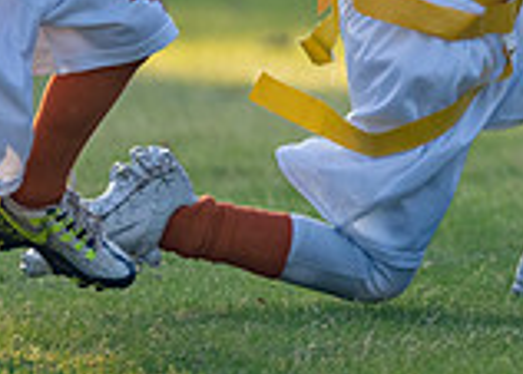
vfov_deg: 1.2
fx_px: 17208
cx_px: 1349
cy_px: -297
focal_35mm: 1158
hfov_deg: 1.7
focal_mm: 200
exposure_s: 1/1000
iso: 200
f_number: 2.8
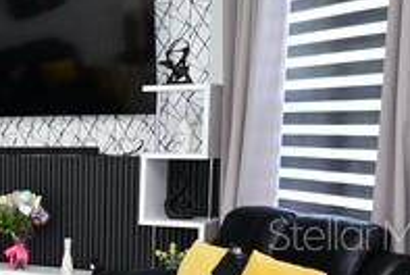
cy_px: 233
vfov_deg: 17.4
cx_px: -202
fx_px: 890
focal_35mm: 78
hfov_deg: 21.7
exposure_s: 1/60
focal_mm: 16
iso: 500
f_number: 3.5
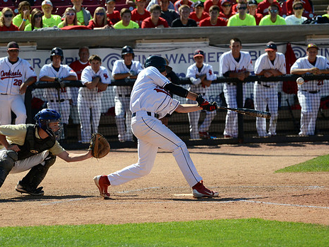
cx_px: 159
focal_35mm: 351
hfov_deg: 5.7
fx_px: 3332
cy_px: 119
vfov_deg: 4.2
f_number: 5.3
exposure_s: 1/8000
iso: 1250
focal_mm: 195
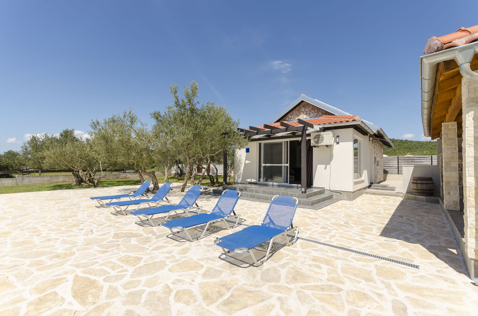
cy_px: 158
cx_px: 239
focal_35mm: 15
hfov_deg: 100.5
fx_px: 199
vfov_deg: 77.1
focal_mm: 10
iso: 100
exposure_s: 1/400
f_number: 7.1
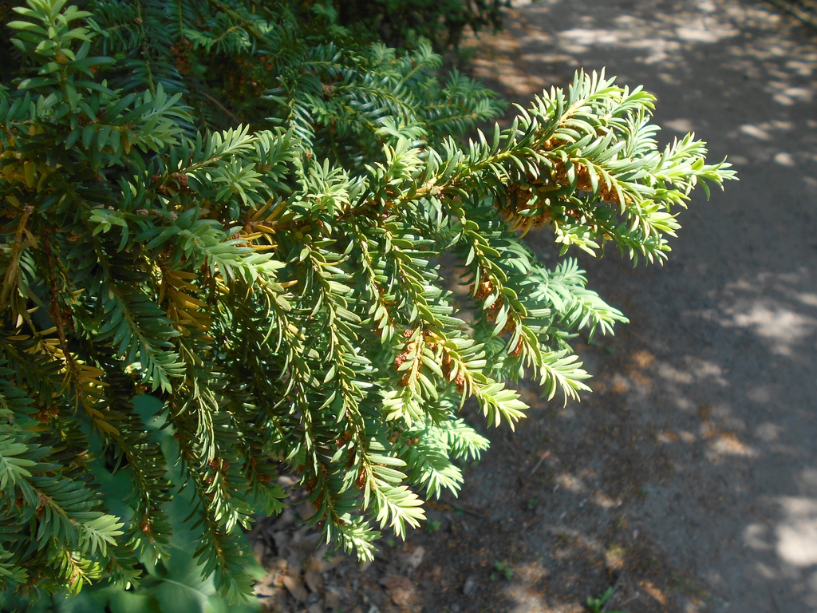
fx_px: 708
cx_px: 408
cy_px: 306
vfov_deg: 46.8
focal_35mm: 30
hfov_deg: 60.0
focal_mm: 5.1
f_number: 3.4
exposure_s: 1/200
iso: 80
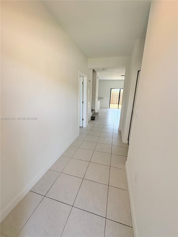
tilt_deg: -13.9
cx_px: 89
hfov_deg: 85.7
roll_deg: -1.9
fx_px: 96
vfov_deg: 102.1
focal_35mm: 14
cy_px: 118
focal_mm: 2.22
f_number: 2.2
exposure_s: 1/136
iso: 100
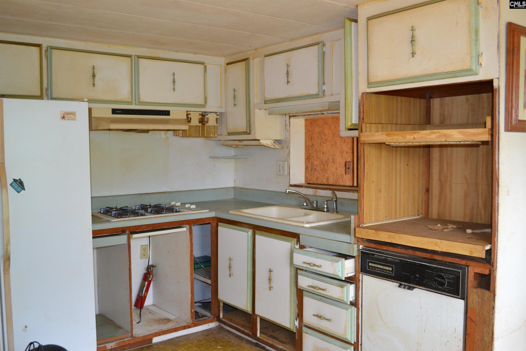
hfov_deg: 57.2
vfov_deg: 40.0
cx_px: 263
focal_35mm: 33
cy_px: 176
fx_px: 482
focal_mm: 22
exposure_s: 1/60
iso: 1250
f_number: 4
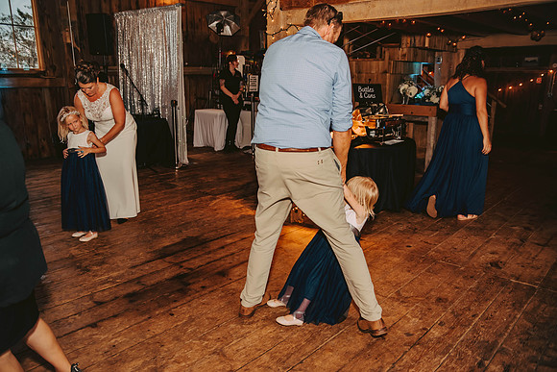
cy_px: 186
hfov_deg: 65.5
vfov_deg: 46.4
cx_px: 278
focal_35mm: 28
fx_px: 433
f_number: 2.8
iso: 800
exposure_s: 1/200
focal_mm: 28
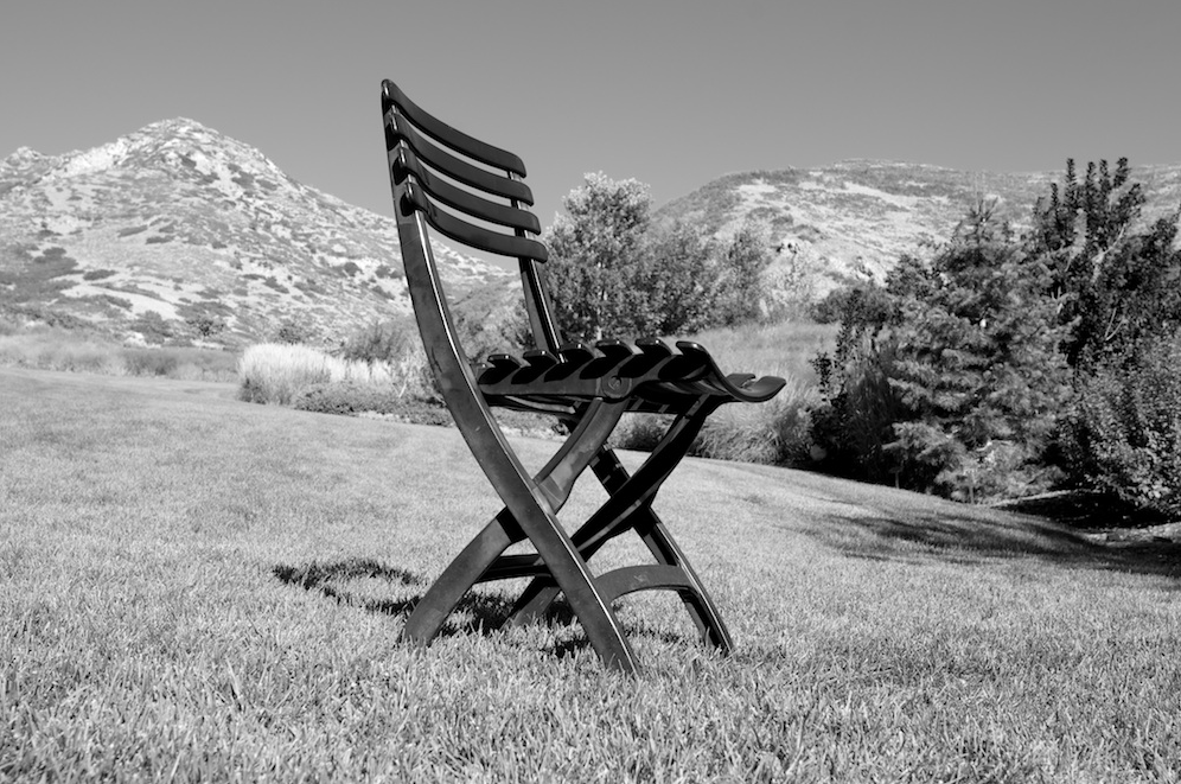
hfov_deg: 51.9
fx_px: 1212
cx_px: 576
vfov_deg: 35.8
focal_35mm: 37
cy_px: 396
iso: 200
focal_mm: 24
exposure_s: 1/200
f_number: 7.1
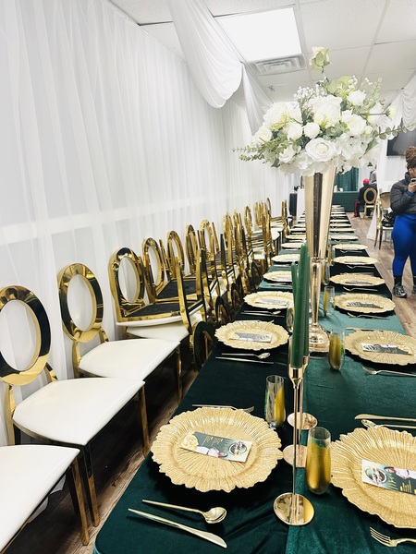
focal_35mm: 24
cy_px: 277
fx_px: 385
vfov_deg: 71.6
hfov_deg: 56.8
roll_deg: +2.5
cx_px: 208
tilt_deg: -13.1
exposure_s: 1/120
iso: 200
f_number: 1.78
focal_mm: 6.86
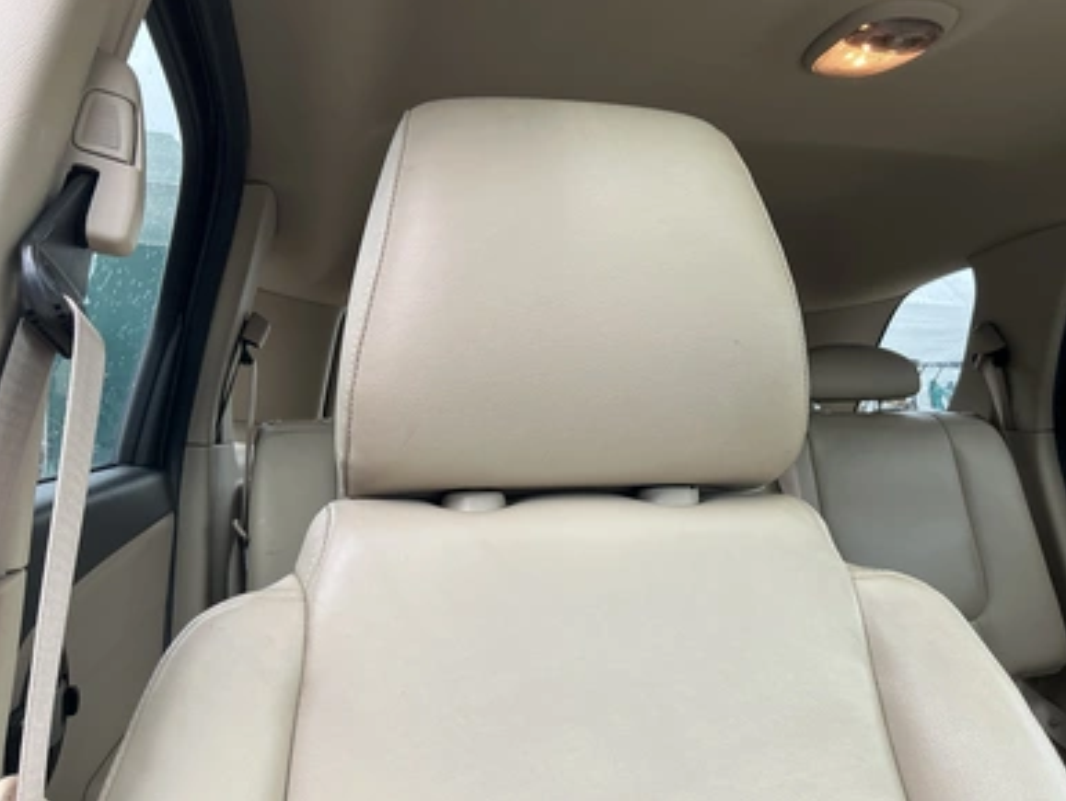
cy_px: 389
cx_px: 541
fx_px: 894
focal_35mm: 29
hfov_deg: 61.6
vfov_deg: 48.3
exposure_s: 1/129
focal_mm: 3
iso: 25
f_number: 1.8
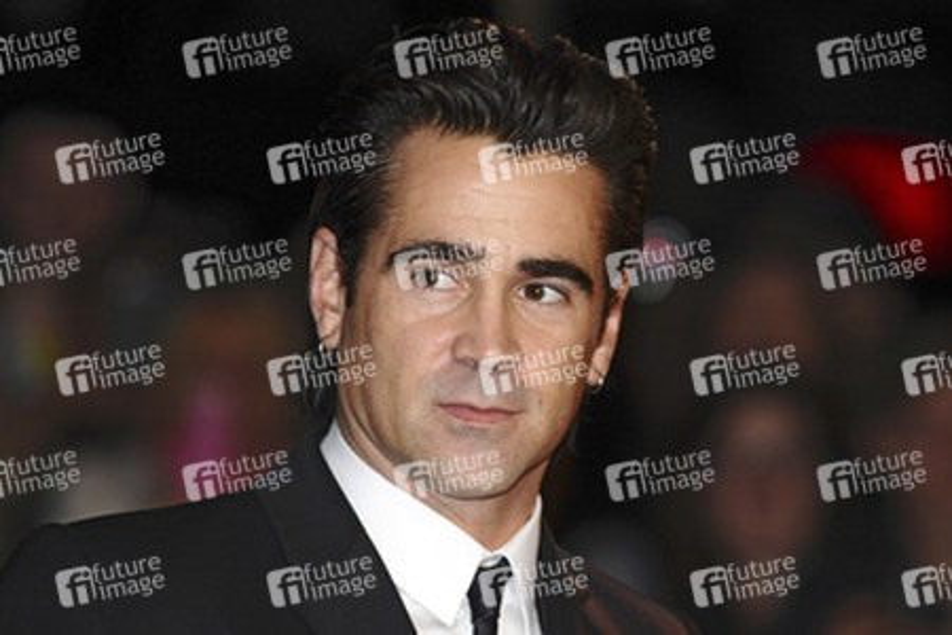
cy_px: 318
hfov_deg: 6.9
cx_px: 476
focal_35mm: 300
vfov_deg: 4.6
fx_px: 7933
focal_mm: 200
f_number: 4.5
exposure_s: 1/250
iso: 320
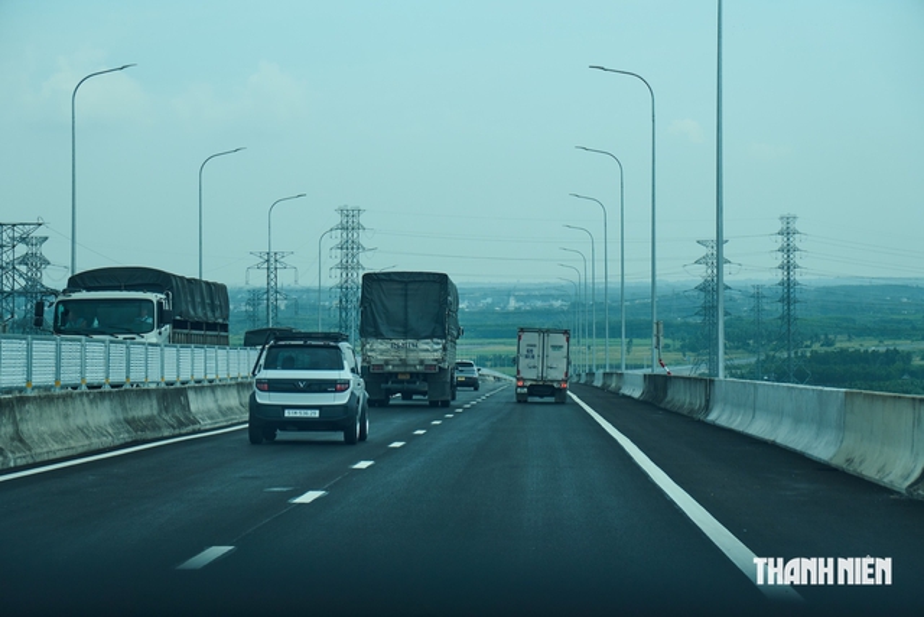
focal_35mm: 105
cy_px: 308
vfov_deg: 13.0
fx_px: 2695
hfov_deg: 19.5
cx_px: 462
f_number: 5
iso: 160
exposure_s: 1/500
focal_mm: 70
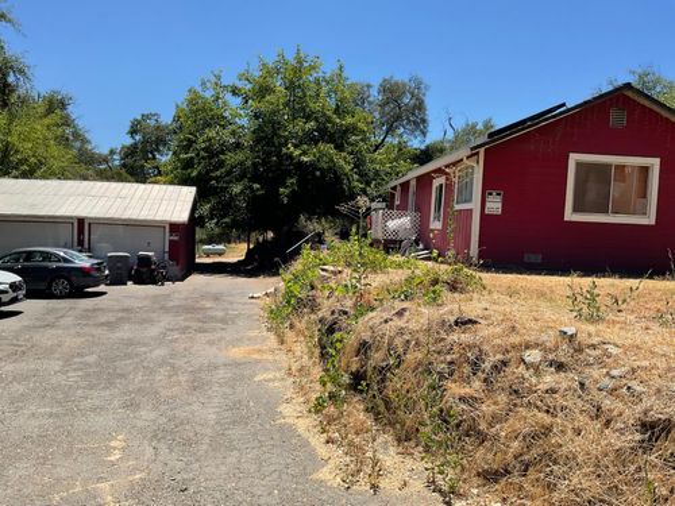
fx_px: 565
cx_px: 338
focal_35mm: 29
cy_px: 253
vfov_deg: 48.2
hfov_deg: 61.7
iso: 16
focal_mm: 3
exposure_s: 1/1534
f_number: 1.8
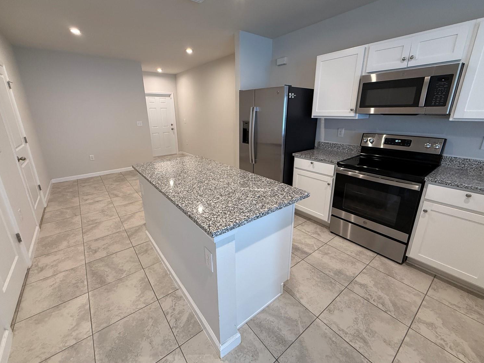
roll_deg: +1.5
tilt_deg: -15.9
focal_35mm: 15
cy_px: 172
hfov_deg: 98.2
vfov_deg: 81.7
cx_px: 239
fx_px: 210
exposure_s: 1/120
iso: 320
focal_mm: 2.22
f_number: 2.2
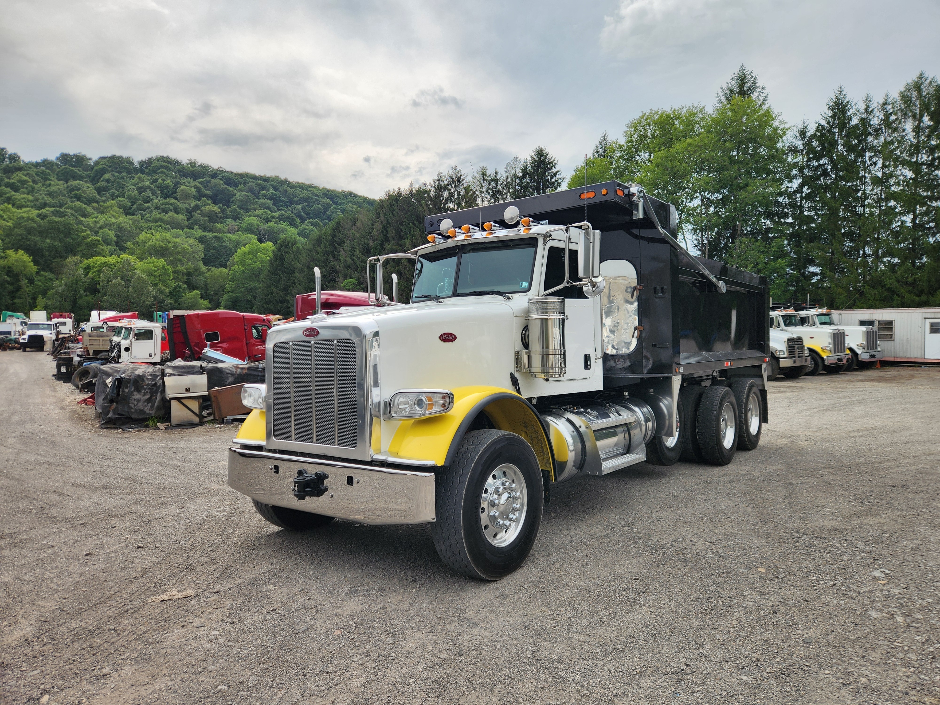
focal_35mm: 23
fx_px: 625
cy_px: 352
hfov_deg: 73.9
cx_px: 470
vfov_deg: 58.9
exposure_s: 1/1332
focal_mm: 5.4
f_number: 1.8
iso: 20
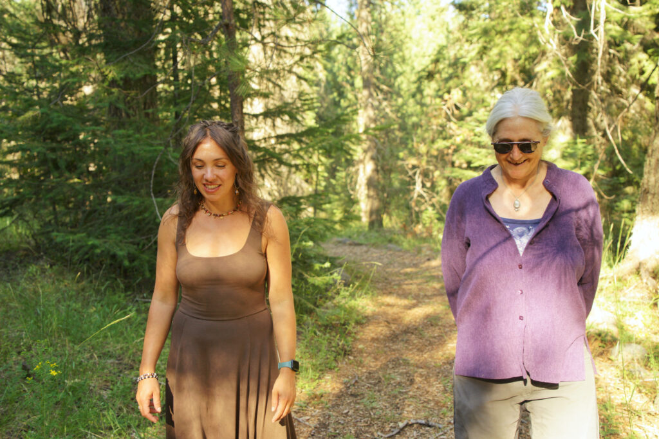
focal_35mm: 35
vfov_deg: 37.9
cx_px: 330
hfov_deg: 54.4
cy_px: 220
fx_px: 641
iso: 640
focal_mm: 35
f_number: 4
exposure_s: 1/250
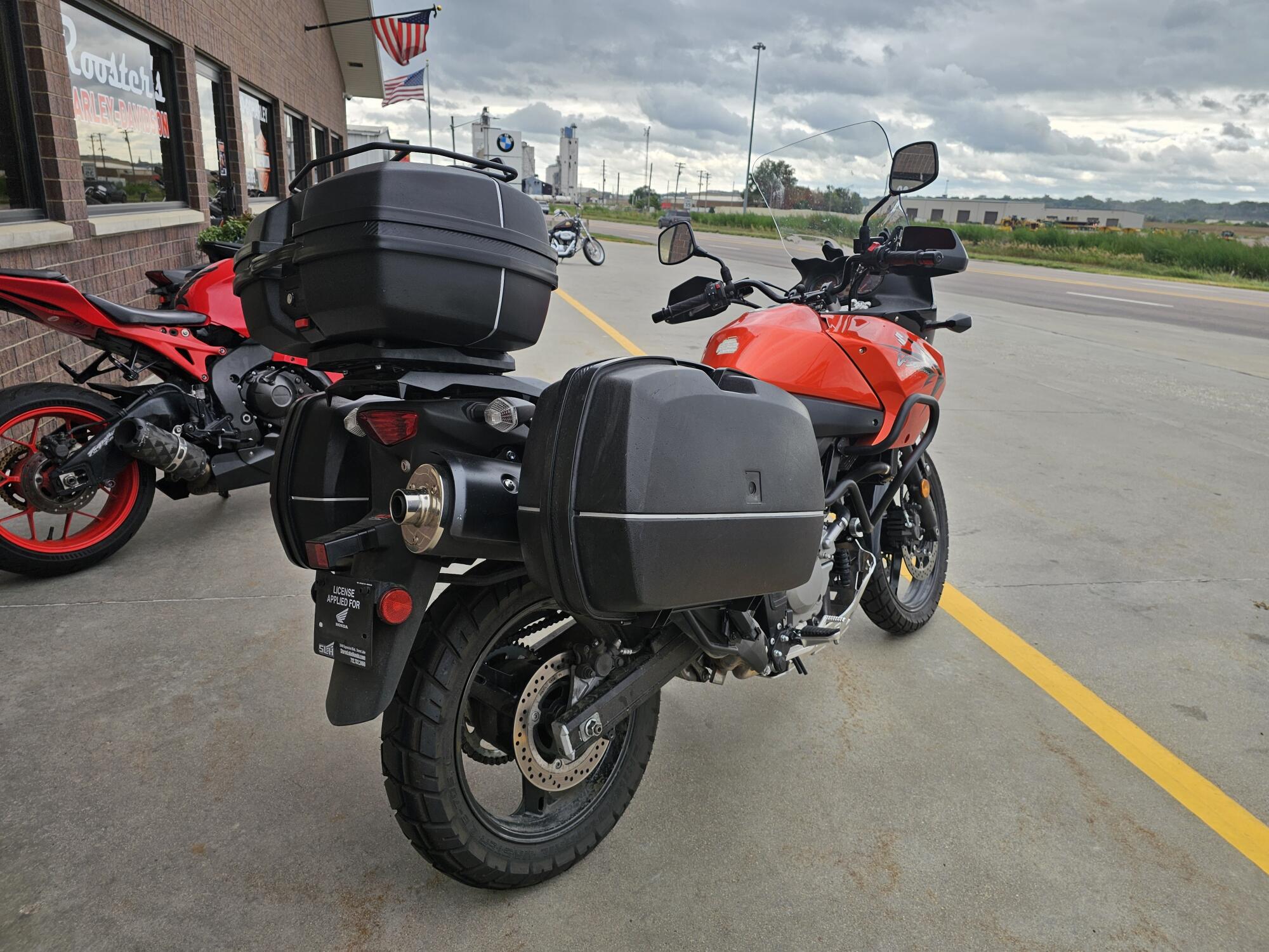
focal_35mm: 23
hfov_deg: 73.9
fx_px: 843
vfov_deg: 58.9
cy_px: 476
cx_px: 634
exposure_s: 1/207
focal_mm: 6.3
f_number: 1.7
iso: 10
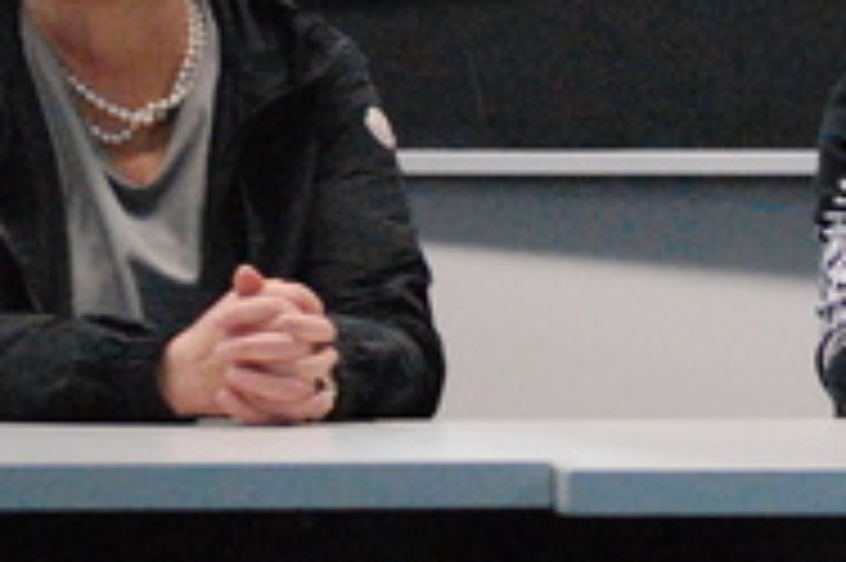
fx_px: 6449
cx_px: 1130
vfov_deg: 5.0
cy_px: -234
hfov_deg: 7.4
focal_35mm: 275
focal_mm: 55
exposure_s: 1/80
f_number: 4.5
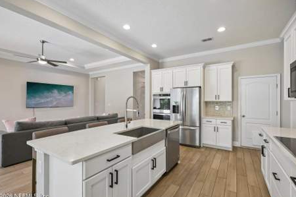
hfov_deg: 94.9
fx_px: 136
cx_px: 152
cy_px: 100
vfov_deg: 71.8
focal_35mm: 17
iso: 400
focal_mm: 15.5
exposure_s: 1/8
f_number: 8
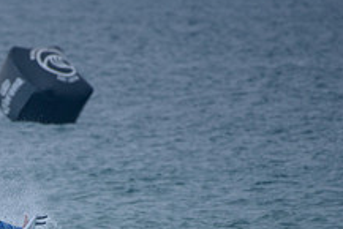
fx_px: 12718
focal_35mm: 1334
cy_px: 246
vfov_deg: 1.0
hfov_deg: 1.5
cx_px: -51
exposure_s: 1/800
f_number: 5.6
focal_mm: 500
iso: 140
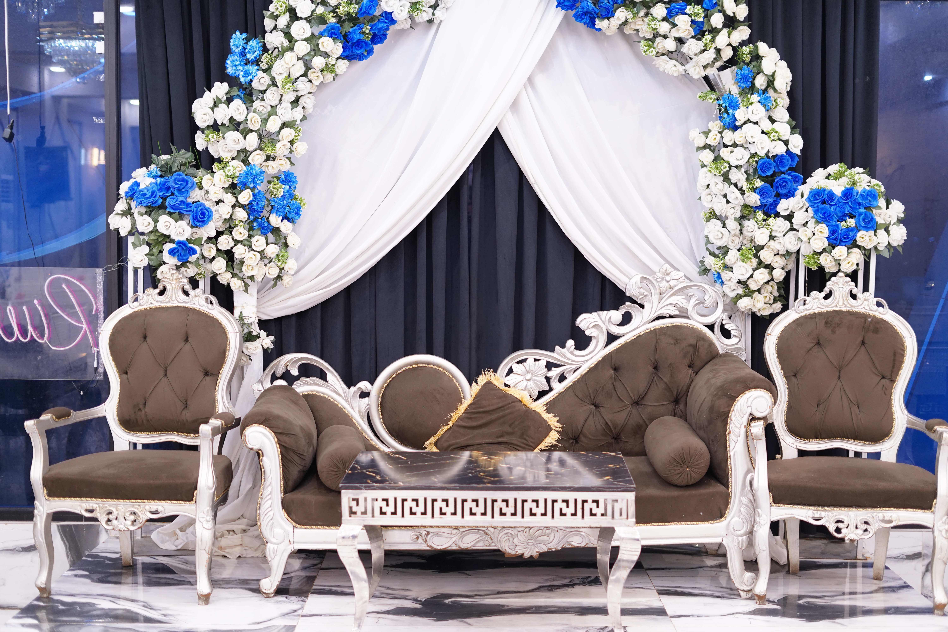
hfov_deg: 39.6
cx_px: 474
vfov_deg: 27.0
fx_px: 1317
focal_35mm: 50
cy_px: 316
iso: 1000
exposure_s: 1/125
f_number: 2.2
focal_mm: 50
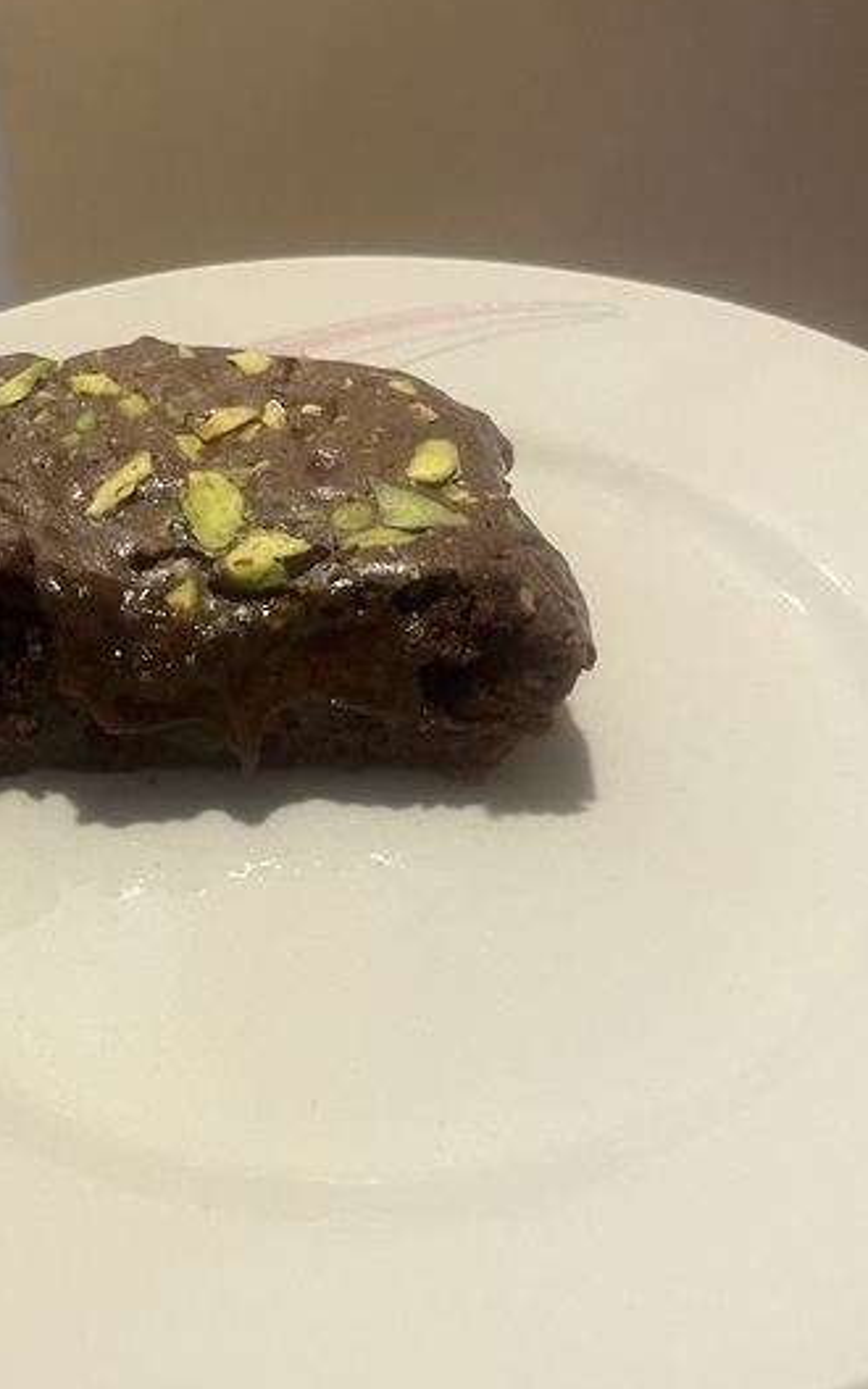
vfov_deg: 41.8
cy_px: 710
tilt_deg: -36.4
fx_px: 1817
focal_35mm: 48
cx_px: 142
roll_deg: +6.4
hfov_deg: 26.3
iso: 200
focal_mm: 5.1
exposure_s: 1/50
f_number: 1.6
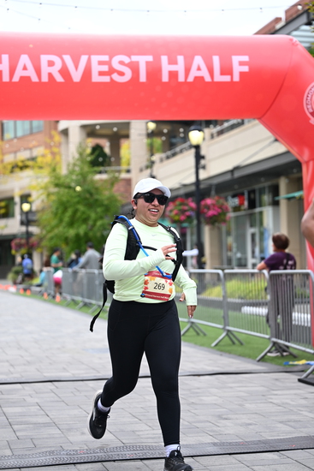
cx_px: 157
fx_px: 967
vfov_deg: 27.3
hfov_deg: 18.4
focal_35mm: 74
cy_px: 236
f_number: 2.8
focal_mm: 74
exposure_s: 1/2500
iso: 640
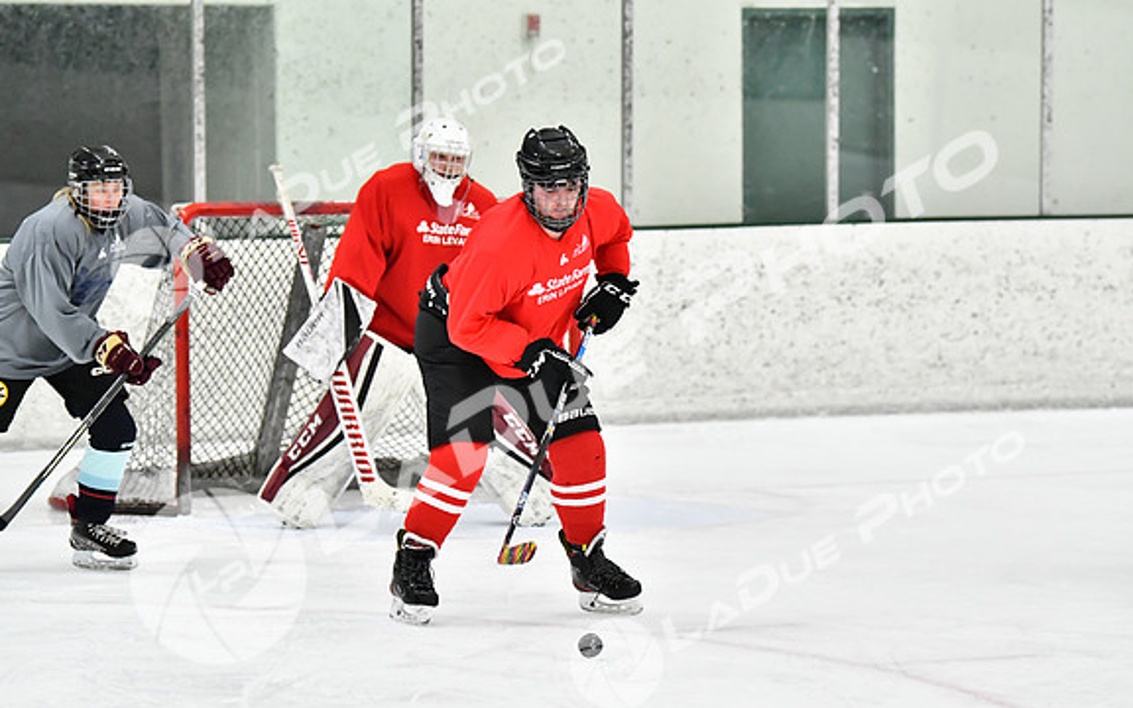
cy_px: 375
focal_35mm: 200
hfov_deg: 10.5
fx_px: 6176
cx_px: 566
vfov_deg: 6.6
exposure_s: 1/1250
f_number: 2.8
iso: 5000
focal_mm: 130
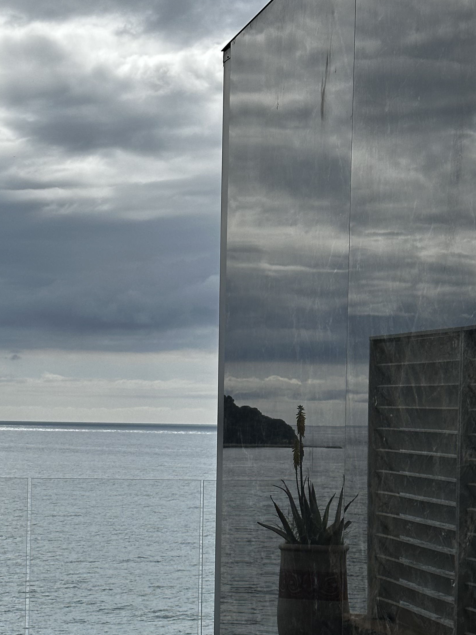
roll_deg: -1.8
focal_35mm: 88
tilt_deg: -1.1
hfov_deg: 16.7
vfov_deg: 22.2
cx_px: 134
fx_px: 1614
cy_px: 425
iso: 64
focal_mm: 6.86
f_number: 1.78
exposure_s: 1/8929
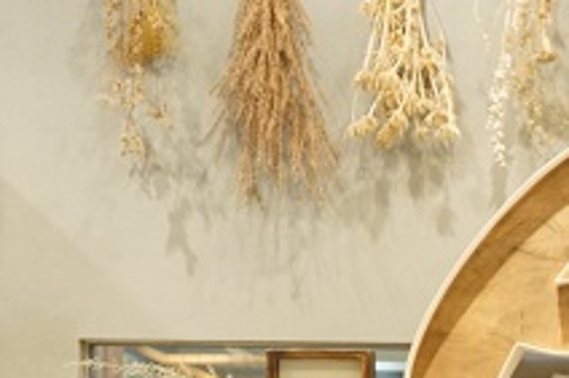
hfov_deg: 11.4
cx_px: 945
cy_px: 802
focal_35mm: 170
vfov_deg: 7.7
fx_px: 2685
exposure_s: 1/60
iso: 2000
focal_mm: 36
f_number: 5
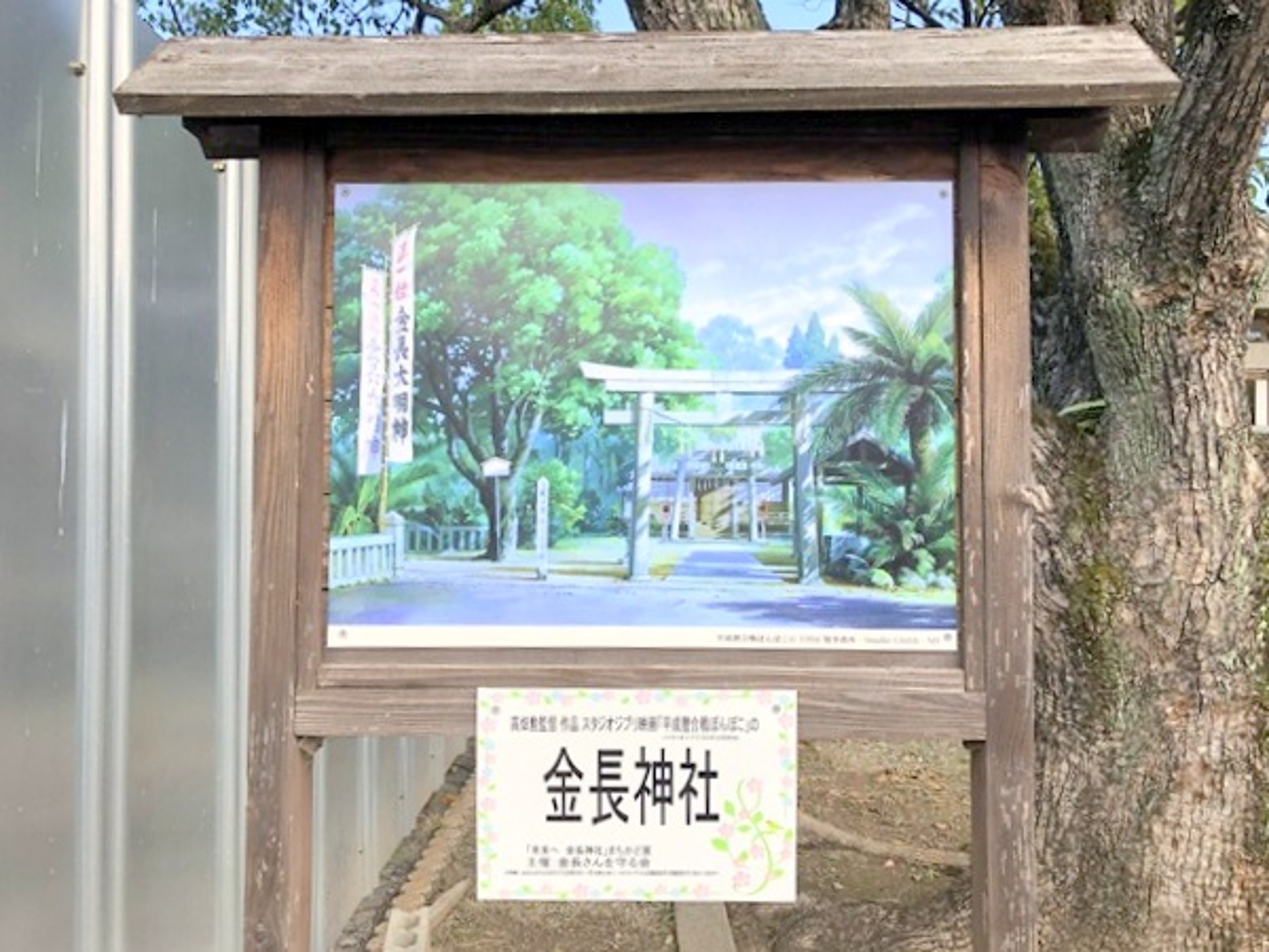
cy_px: 476
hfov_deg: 63.4
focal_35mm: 28
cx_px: 634
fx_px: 1026
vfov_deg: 49.7
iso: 20
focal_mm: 3.99
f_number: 1.8
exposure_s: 1/190
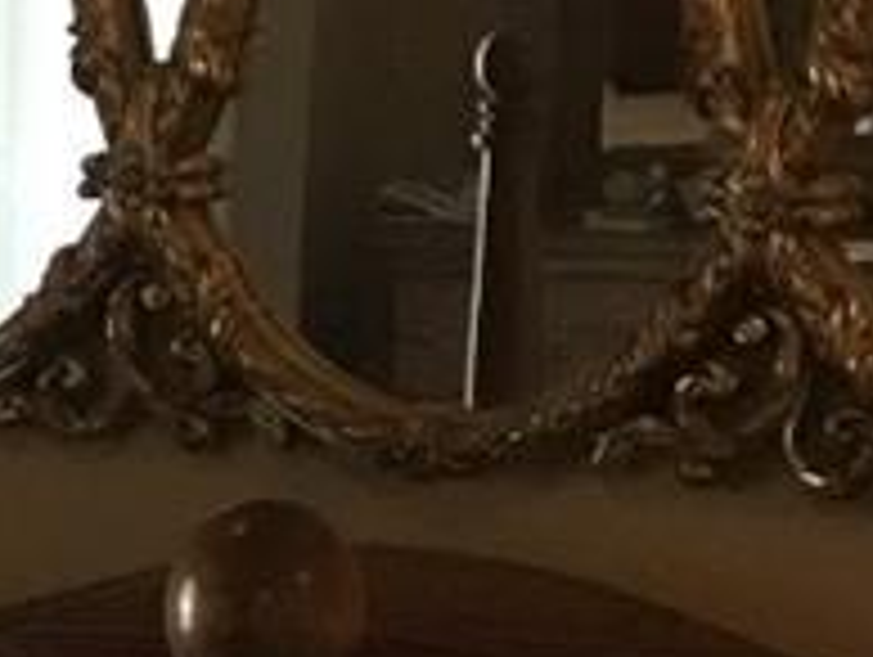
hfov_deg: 7.5
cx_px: -1962
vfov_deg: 6.6
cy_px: 724
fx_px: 5656
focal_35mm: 224
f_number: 2.2
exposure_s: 1/15
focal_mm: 4.15
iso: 80
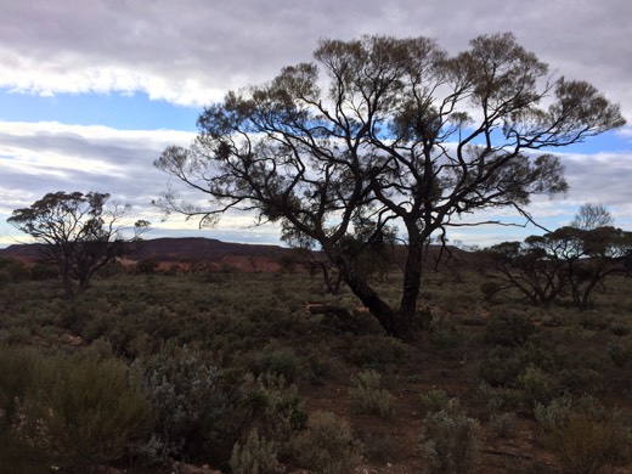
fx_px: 529
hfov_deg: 61.7
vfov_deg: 48.2
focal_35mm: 29
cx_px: 316
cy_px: 237
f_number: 2.2
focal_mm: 4.15
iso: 32
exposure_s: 1/1642
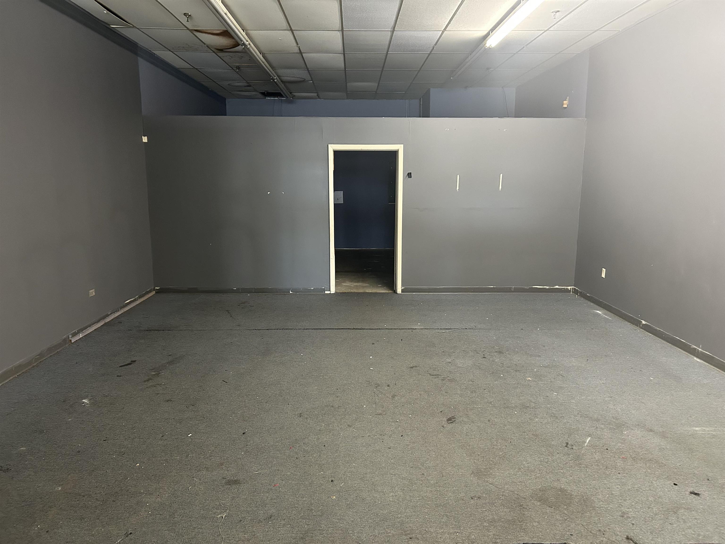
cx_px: 362
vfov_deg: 53.1
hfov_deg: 67.3
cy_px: 272
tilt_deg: -10.6
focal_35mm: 26
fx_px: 545
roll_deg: +0.2
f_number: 1.5
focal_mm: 5.7
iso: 500
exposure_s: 1/60
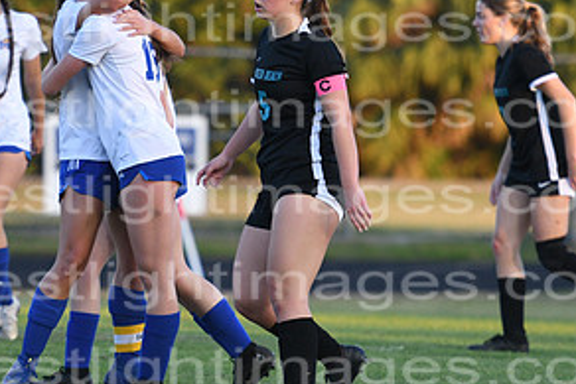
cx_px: 199
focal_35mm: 536
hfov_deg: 3.8
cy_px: 157
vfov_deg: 2.6
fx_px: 8580
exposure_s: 1/800
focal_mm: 180
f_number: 2.8
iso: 360
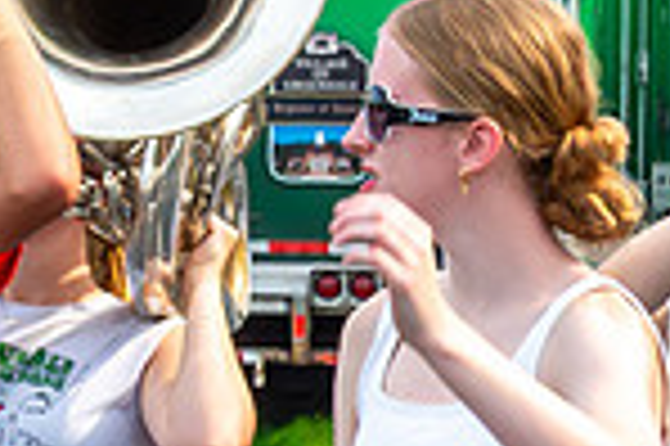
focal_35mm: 720
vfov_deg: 1.9
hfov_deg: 2.8
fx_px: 13385
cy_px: 219
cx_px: -1615
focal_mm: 86
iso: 320
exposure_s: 1/250
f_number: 13
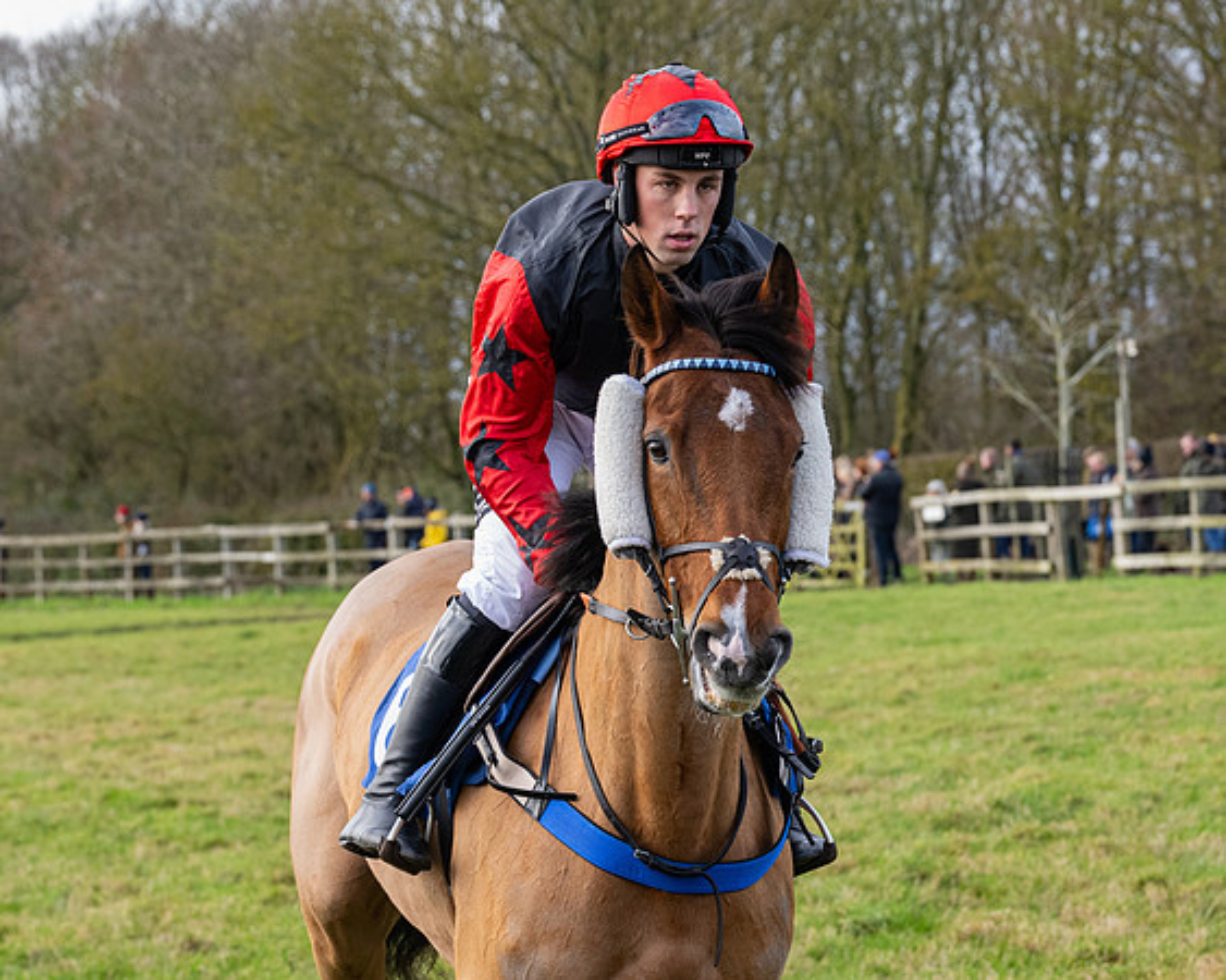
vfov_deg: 11.0
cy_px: 418
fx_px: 5065
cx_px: 709
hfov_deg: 13.8
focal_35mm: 140
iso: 800
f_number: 5
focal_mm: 70
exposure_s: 1/800
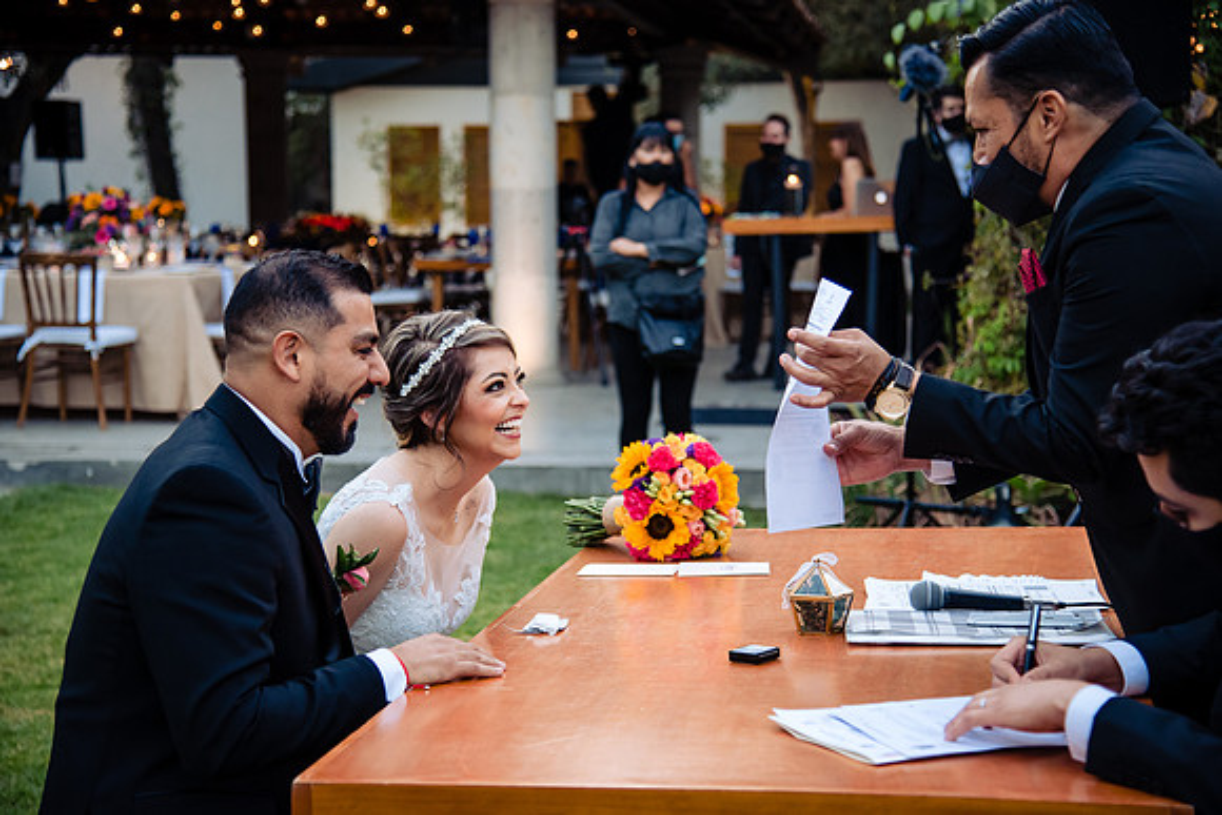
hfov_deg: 30.2
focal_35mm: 67
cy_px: 407
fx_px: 2263
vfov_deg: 20.4
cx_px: 602
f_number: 4
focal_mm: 65
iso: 1250
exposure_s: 1/200
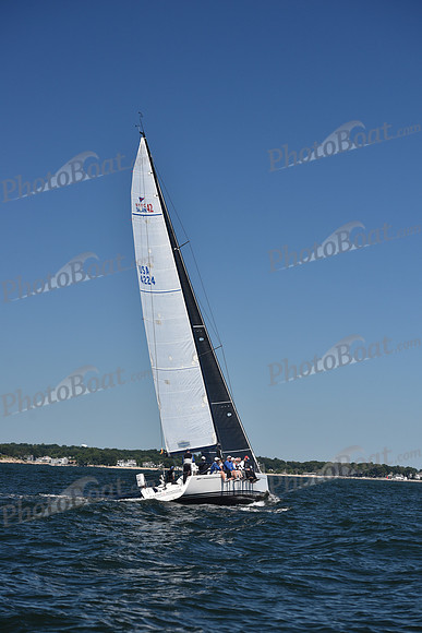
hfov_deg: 14.9
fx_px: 1617
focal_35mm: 92
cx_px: 211
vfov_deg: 22.1
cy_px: 316
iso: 200
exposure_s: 1/800
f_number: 5.6
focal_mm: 92
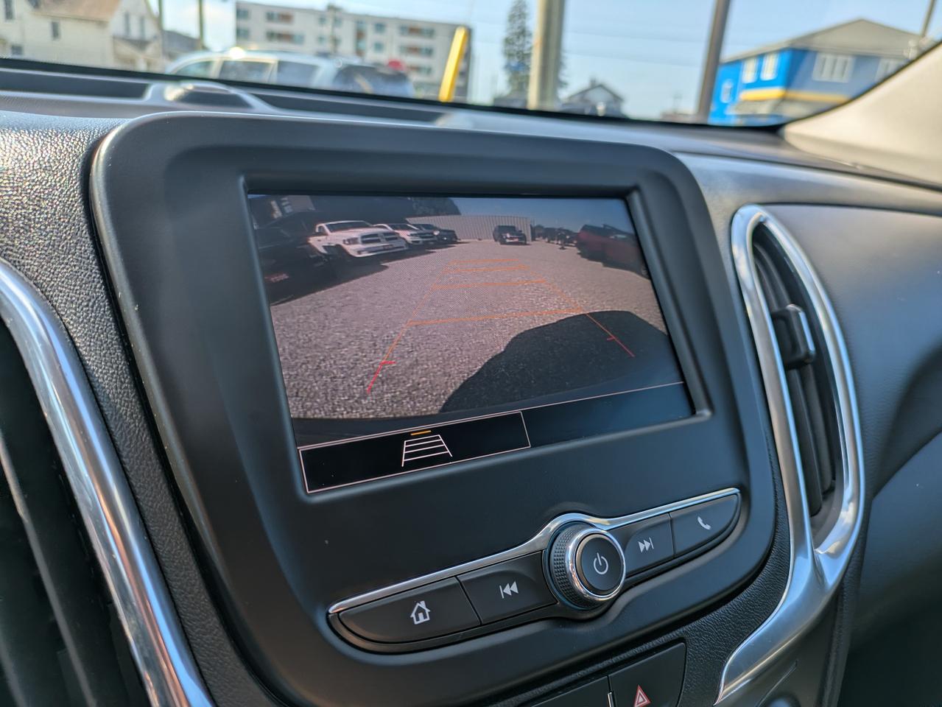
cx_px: 471
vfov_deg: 54.9
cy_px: 354
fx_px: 681
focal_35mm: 25
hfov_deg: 69.4
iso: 39
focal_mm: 5.43
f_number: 1.89
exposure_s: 1/799
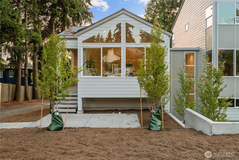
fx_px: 212
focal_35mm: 32
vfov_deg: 41.1
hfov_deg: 58.7
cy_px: 80
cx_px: 120
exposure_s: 1/100
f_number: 8
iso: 800
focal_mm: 32
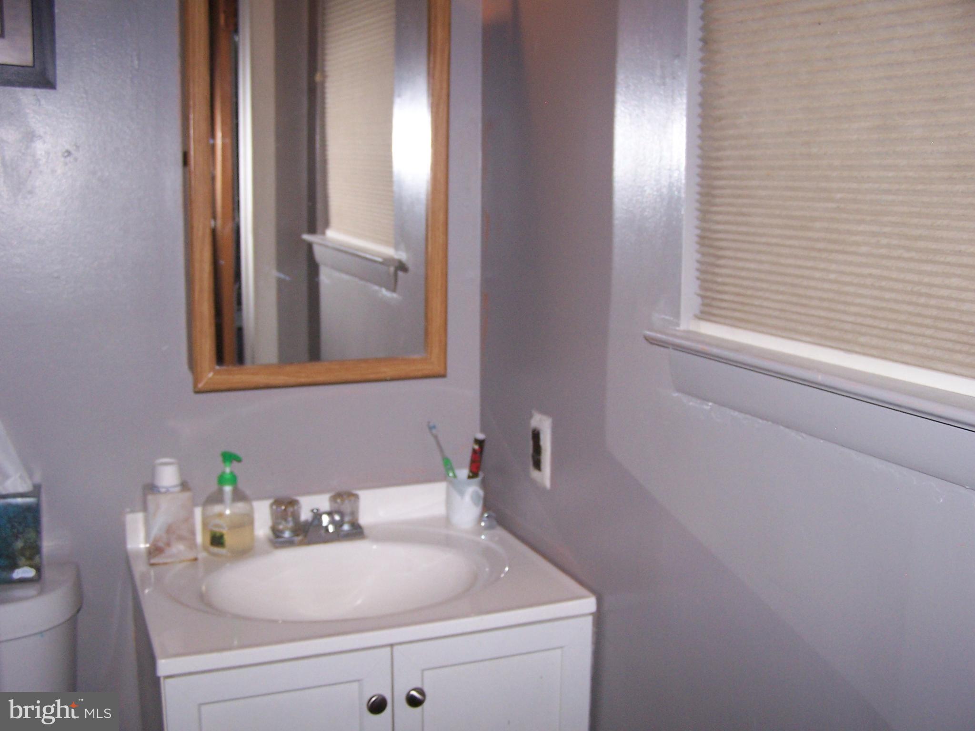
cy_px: 366
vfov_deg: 37.7
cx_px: 488
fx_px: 1071
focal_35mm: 38
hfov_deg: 49.0
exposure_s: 1/60
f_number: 2.8
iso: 140
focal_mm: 6.3
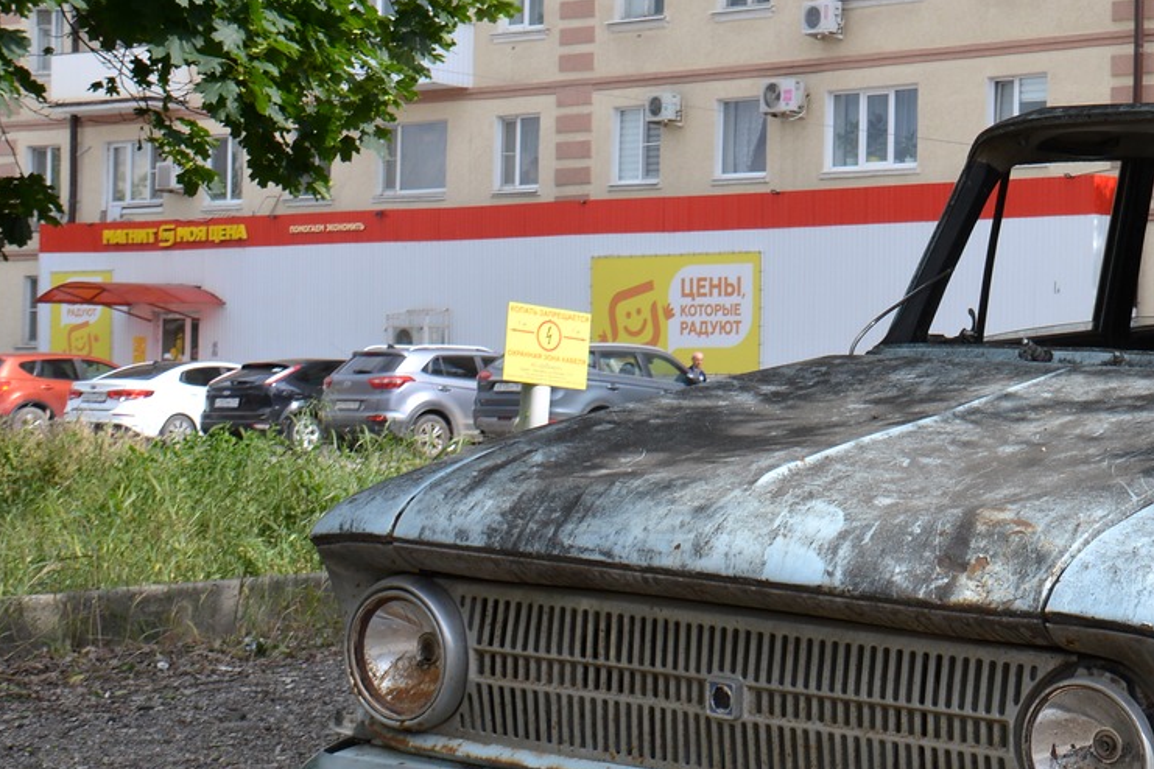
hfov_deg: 24.6
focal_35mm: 79
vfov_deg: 17.3
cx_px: 1126
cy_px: 451
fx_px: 2532
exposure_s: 1/250
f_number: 8
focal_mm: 26
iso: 160
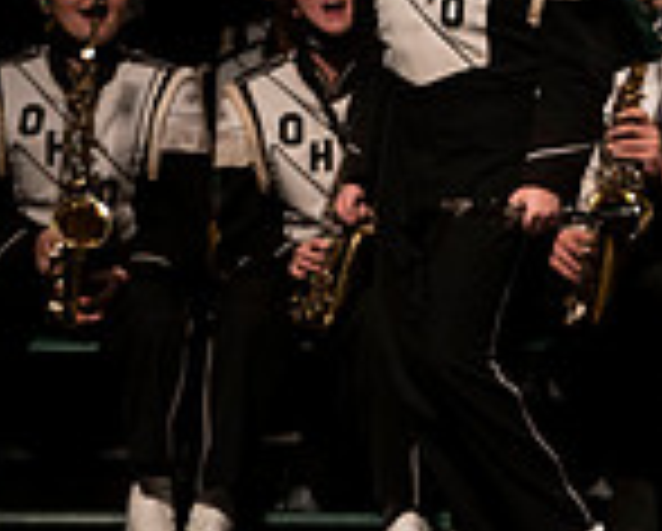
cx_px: 1202
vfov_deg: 2.1
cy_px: 76
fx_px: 14479
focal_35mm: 738
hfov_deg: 2.6
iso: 2500
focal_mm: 200
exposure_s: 1/500
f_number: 2.8
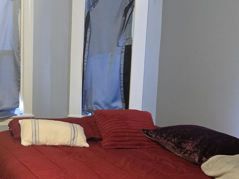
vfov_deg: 24.3
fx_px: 414
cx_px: 20
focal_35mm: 60
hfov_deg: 30.6
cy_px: 118
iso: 800
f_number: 1.8
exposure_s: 1/60
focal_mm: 5.4
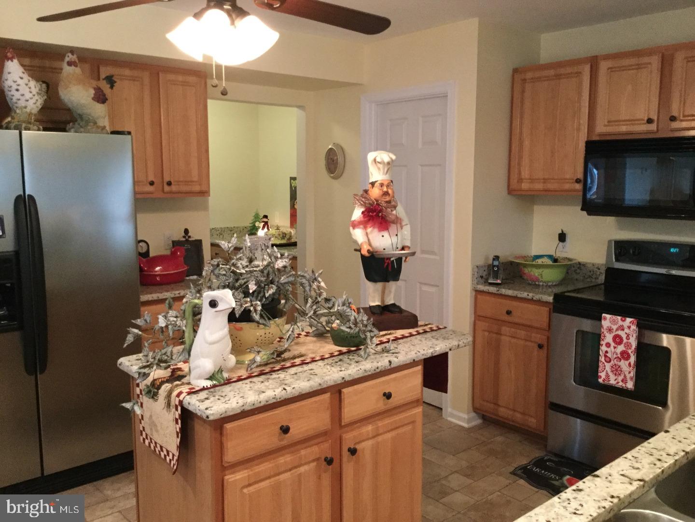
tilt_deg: -6.3
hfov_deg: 58.4
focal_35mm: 31
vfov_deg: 45.4
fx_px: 622
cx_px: 348
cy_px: 261
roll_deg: -0.2
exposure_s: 1/20
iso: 200
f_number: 2.4
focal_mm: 3.3
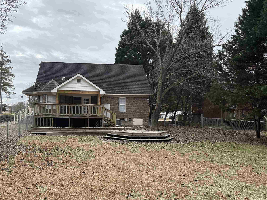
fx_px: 255
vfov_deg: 42.6
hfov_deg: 54.9
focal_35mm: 33
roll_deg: -1.7
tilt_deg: +1.6
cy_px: 124
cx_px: 104
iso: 100
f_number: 1.78
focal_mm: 6.76
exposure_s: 1/1812
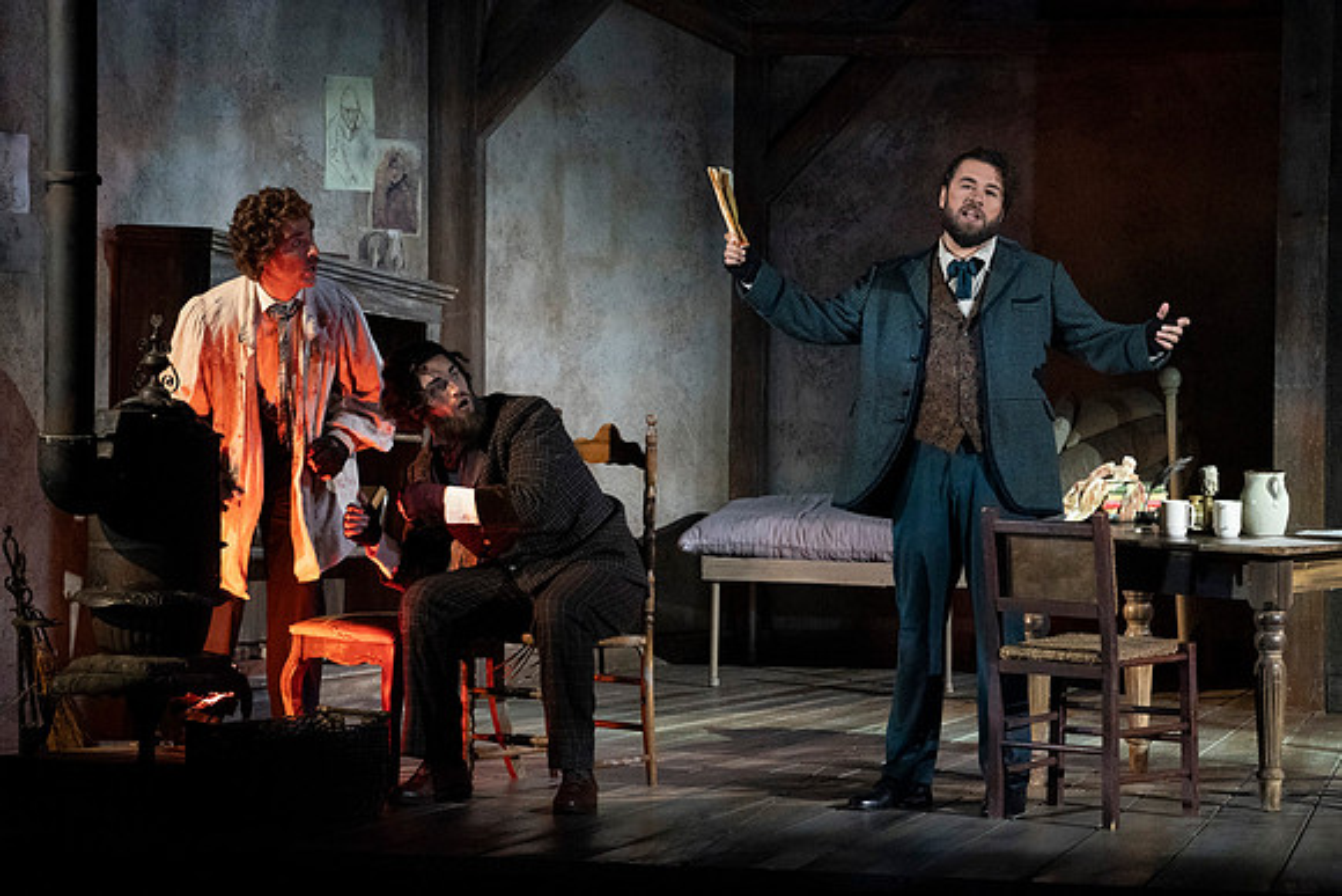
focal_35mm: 200
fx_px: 7457
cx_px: 671
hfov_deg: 10.3
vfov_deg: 6.9
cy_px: 448
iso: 16000
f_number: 10
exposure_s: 1/320
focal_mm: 200
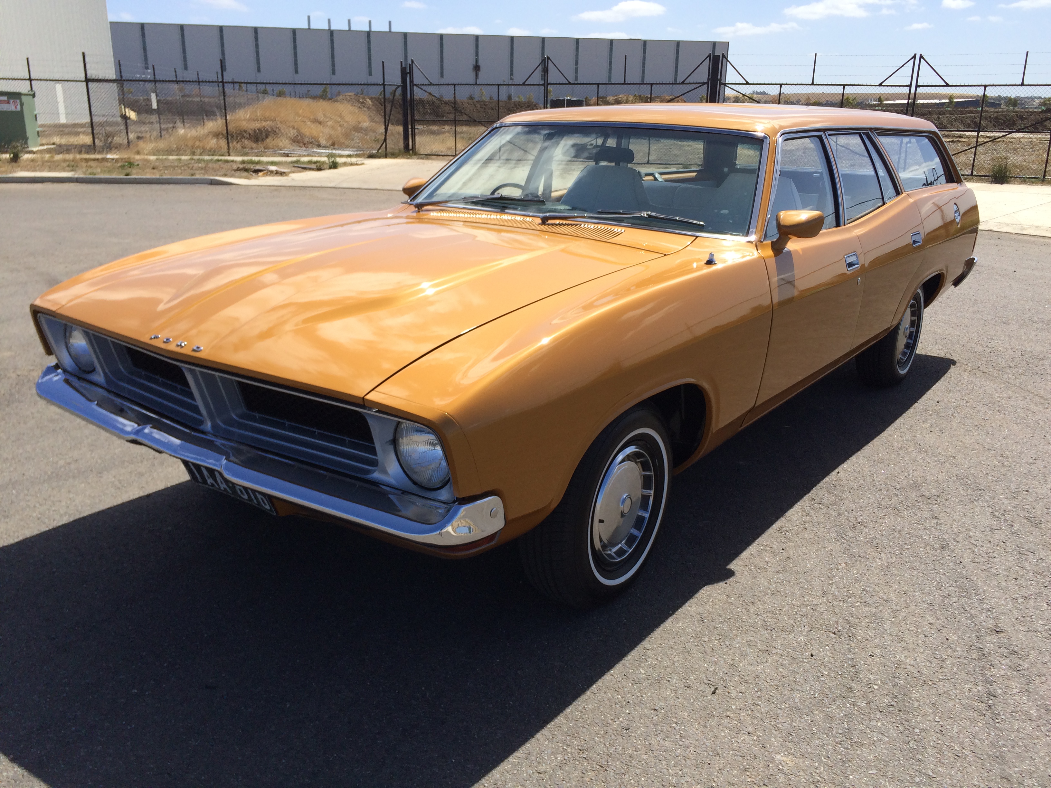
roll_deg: -1.8
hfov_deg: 61.7
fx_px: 880
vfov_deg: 48.2
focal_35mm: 29
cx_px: 526
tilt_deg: -15.7
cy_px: 394
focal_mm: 4.15
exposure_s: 1/1953
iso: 32
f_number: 2.2
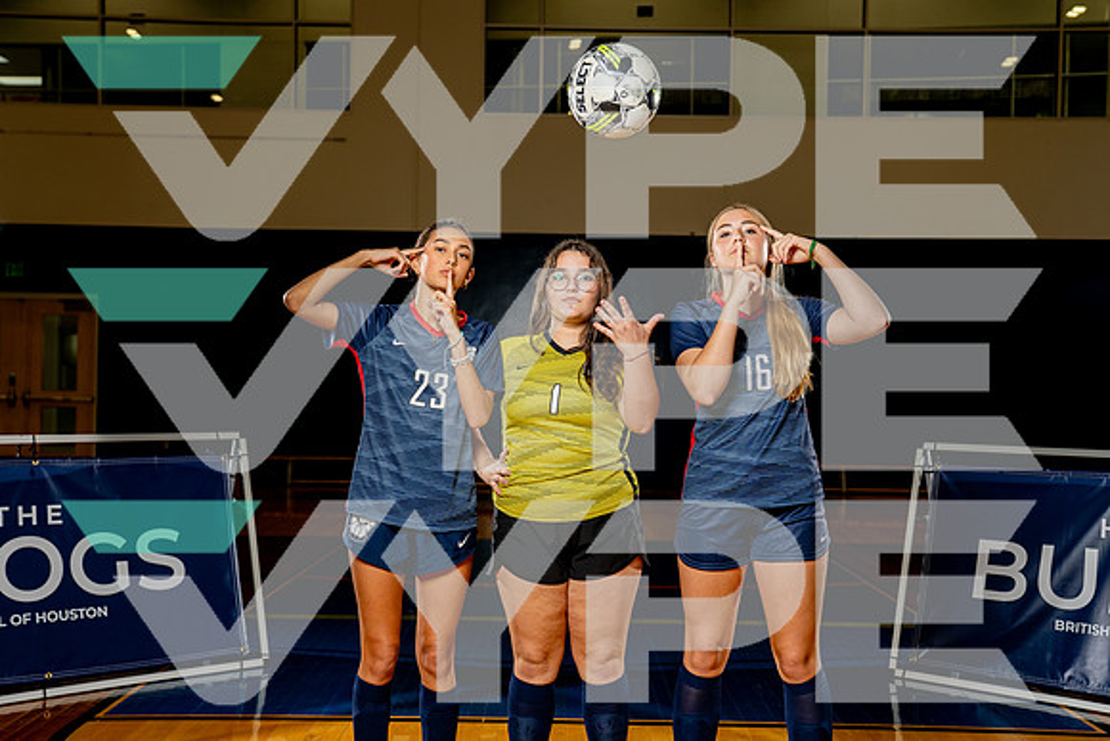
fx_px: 1325
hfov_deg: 45.5
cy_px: 370
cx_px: 555
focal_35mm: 43
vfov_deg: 31.2
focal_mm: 41
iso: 100
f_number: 4
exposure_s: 1/250
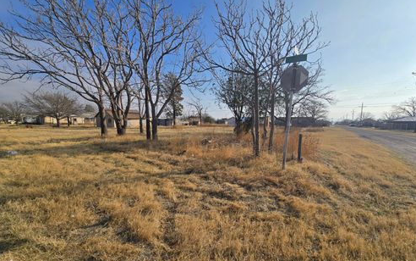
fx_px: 159
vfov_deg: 78.6
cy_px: 140
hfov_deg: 105.3
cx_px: 211
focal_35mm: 14
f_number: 2.2
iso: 50
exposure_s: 1/4980
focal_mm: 2.2
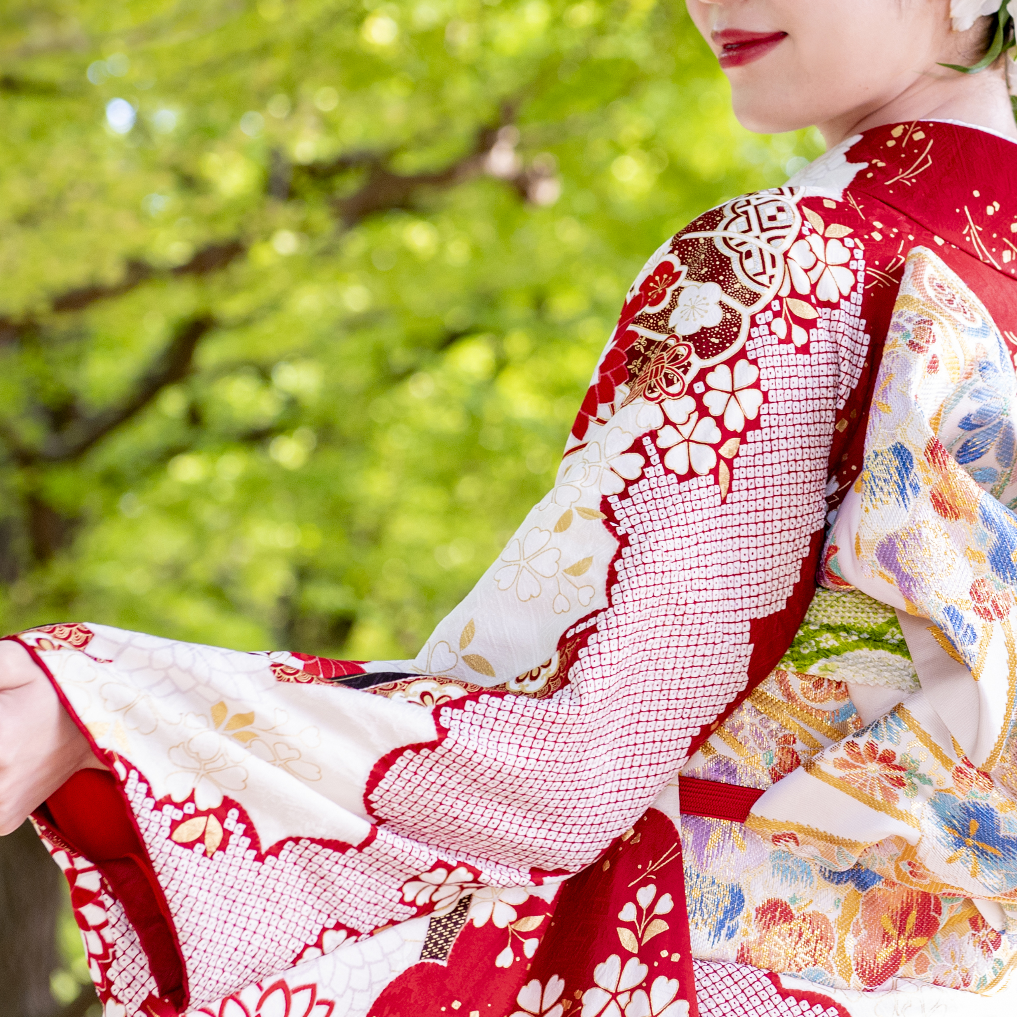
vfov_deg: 13.9
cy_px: 374
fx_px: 4155
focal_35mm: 125
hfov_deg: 13.9
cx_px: 721
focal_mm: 62
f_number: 4.5
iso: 640
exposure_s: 1/160
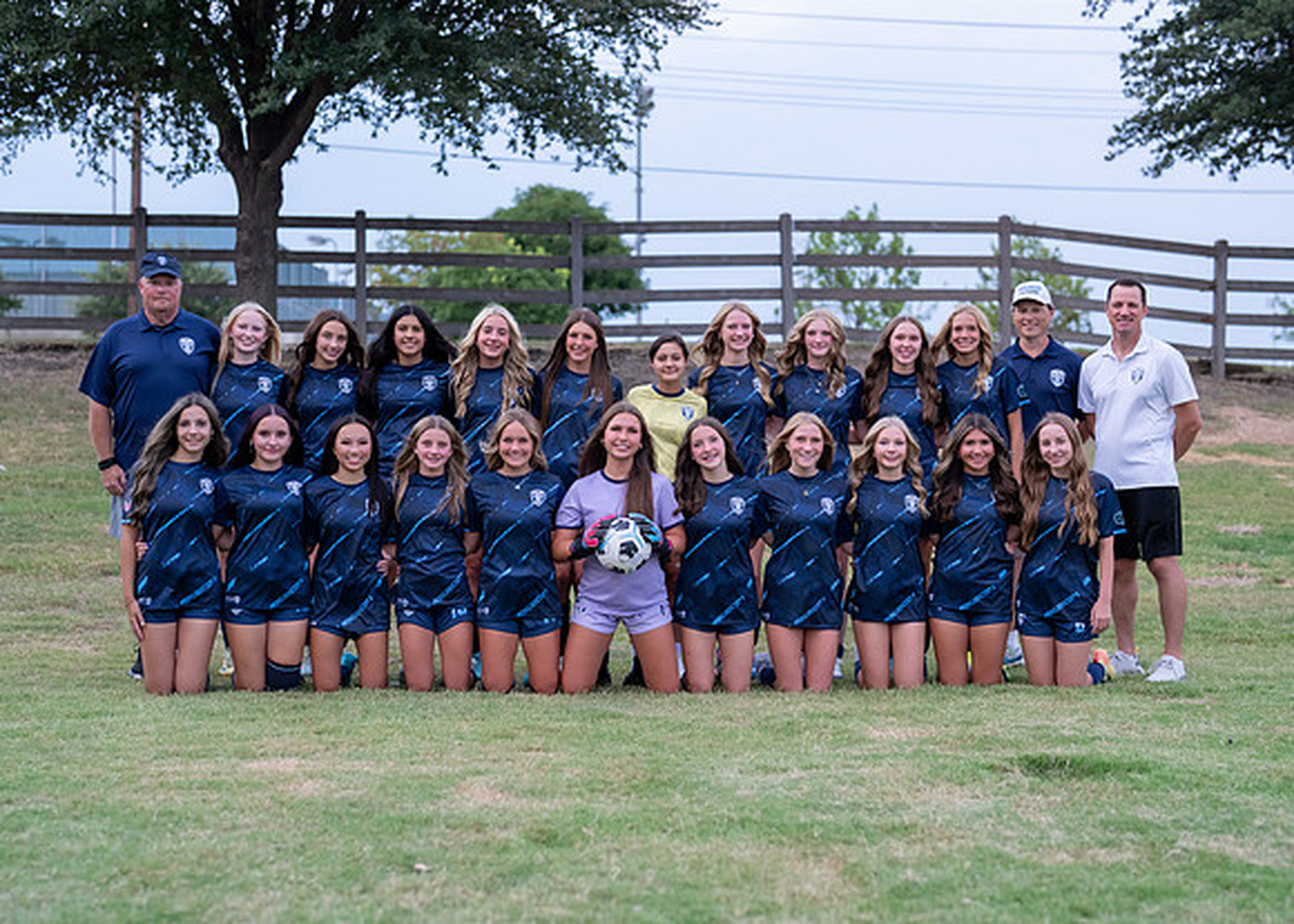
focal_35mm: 56
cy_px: 490
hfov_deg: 34.8
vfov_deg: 25.2
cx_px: 678
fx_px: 2062
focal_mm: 50
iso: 800
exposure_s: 1/640
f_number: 2.2
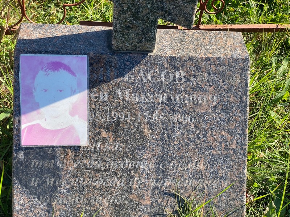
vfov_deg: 28.0
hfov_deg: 36.8
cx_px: 145
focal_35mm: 52
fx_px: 436
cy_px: 108
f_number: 2
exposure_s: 1/410
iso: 20
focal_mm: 6
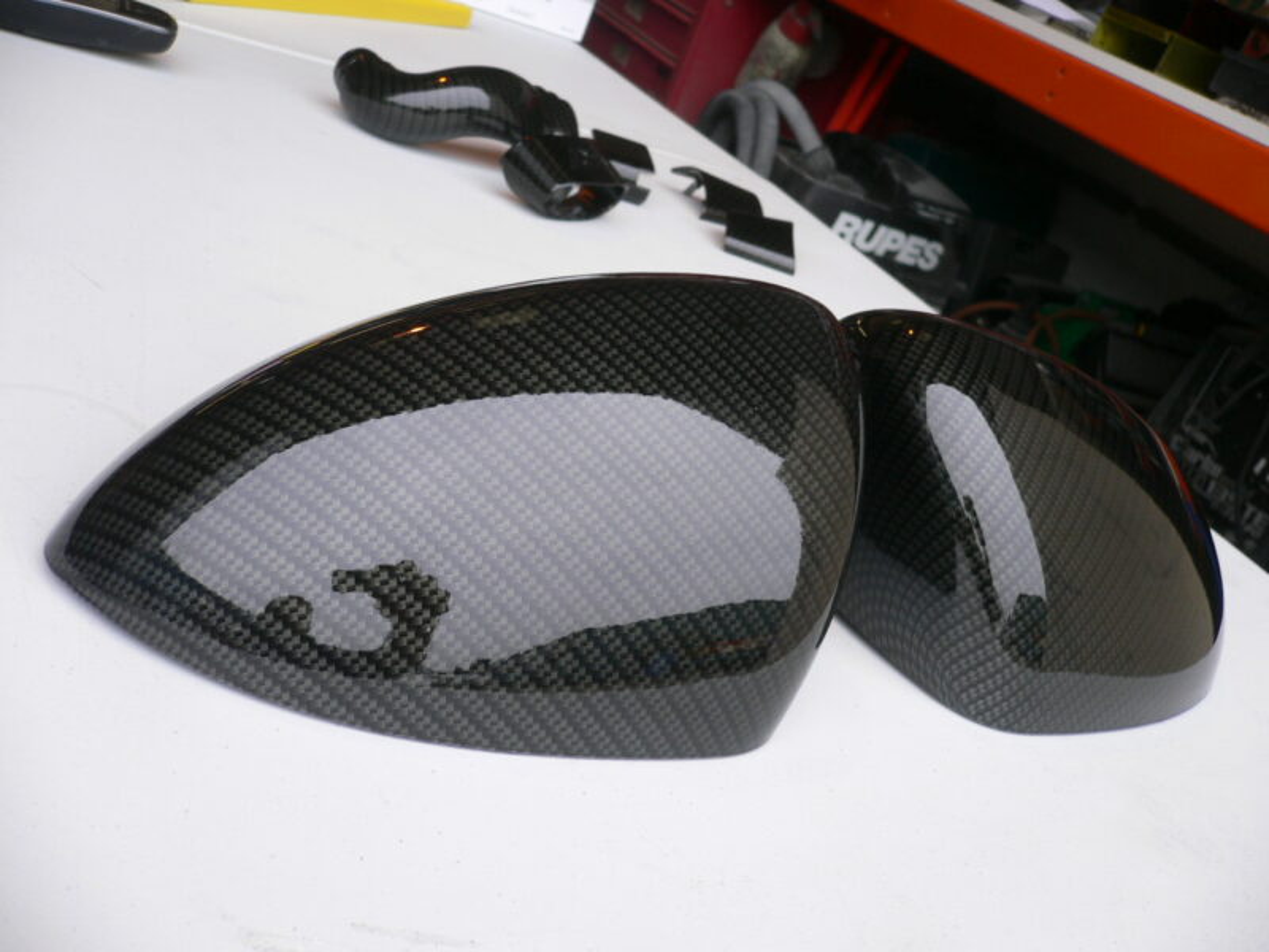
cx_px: 634
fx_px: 1283
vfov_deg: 40.7
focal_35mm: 35
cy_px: 476
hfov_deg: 52.6
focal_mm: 5.8
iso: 80
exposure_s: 1/100
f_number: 2.8
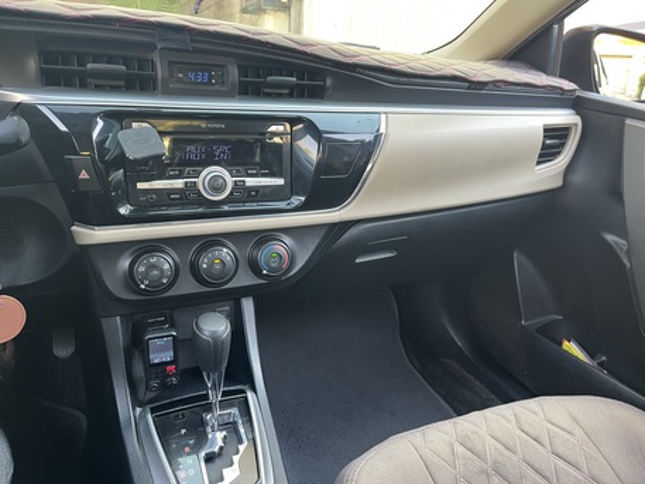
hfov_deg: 67.3
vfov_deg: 53.1
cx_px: 322
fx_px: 485
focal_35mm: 26
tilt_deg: -20.9
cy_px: 242
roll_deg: -4.4
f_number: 1.6
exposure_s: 1/90
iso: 125
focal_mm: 5.1
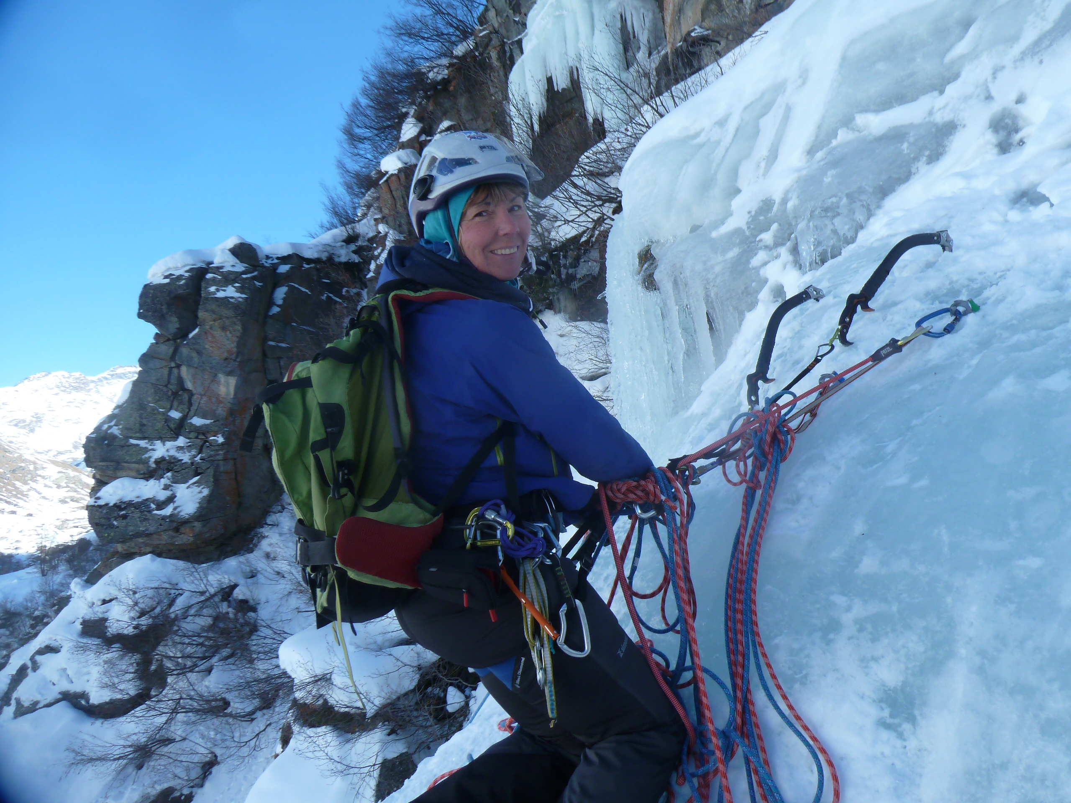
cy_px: 402
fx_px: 773
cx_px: 536
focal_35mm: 25
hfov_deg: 69.4
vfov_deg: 54.9
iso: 80
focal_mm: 4.1
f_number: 4
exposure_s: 1/320
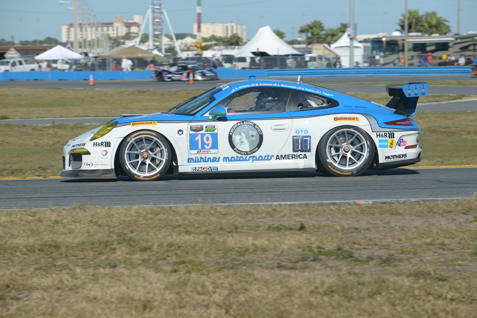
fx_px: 2187
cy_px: 159
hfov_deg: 12.4
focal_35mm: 165
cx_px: 238
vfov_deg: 8.3
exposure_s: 1/800
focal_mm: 165
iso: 200
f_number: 8
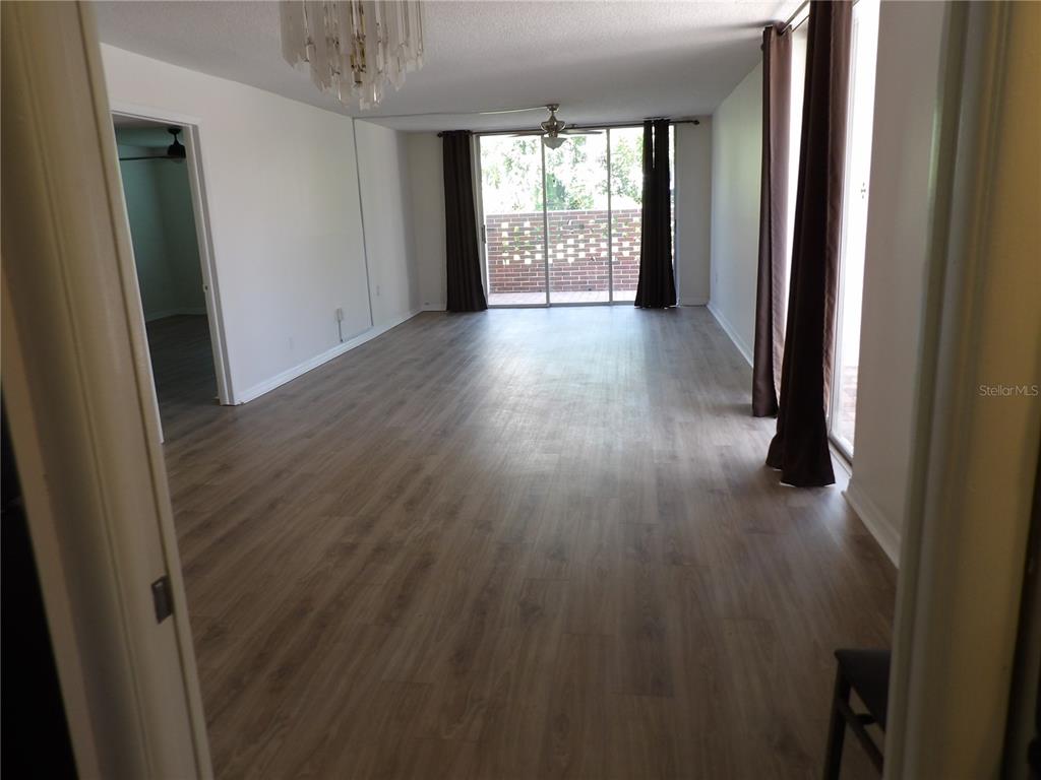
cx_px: 520
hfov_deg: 71.6
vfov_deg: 56.8
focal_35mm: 24
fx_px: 722
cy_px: 390
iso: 116
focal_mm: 4.3
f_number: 3.2
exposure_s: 1/33
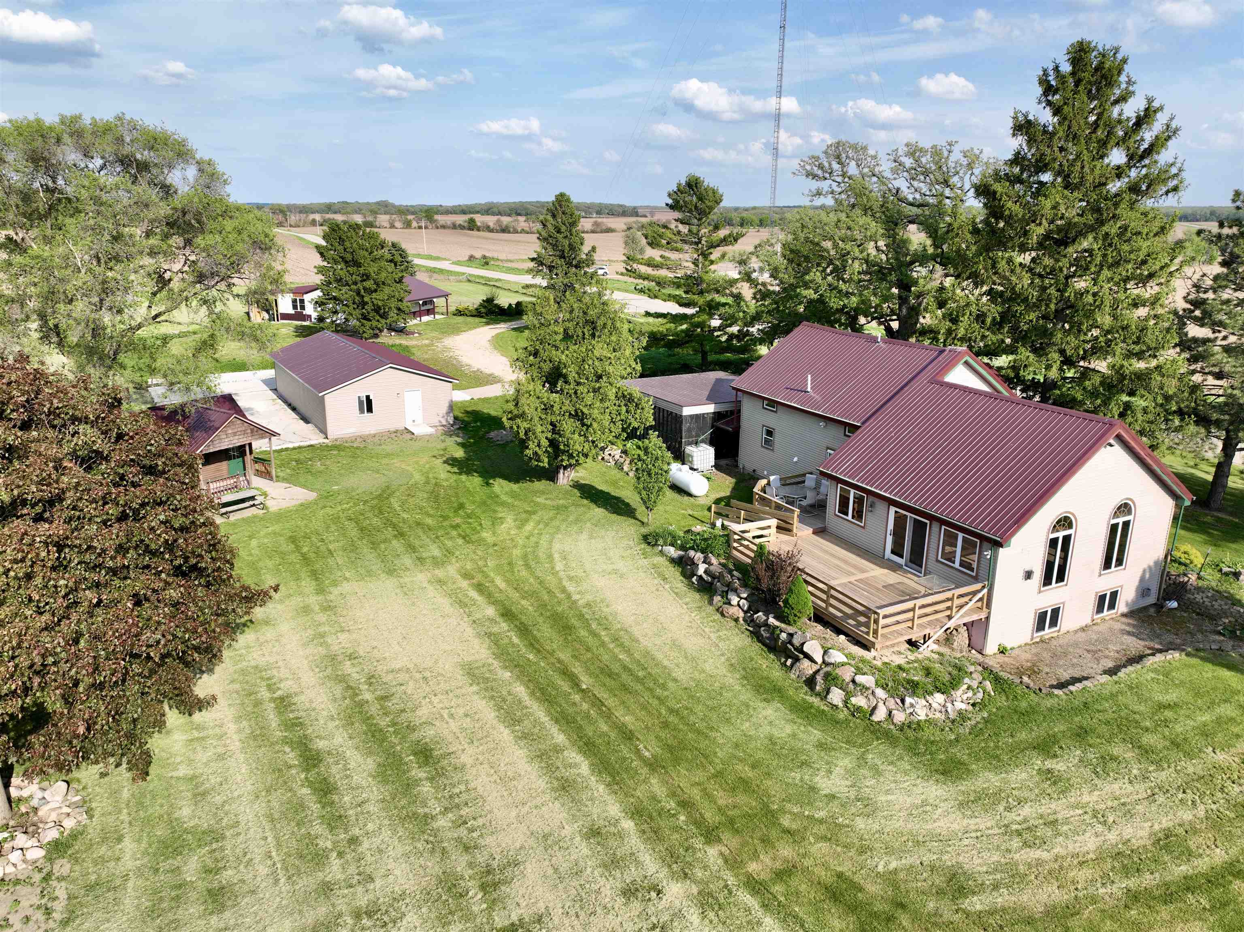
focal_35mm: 24
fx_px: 862
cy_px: 466
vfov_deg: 56.8
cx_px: 622
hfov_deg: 71.6
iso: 100
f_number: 2.8
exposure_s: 1/1250
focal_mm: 12.29
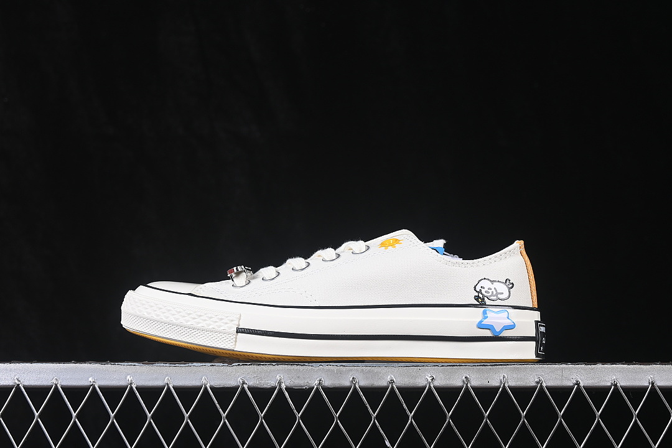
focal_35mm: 75
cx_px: 336
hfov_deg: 27.0
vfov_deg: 18.2
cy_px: 224
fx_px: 1400
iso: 160
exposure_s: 1/80
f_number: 8
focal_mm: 50
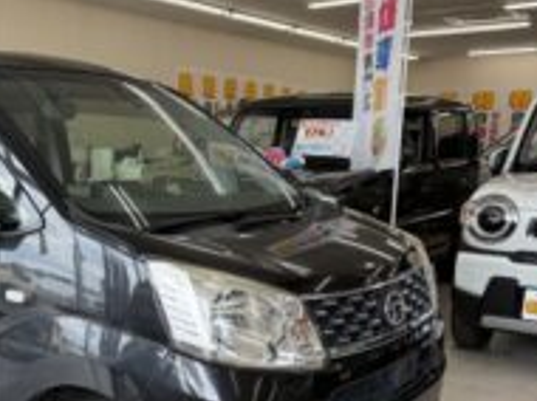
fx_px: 744
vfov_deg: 29.5
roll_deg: +0.2
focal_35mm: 48
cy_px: 323
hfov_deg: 37.7
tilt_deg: -11.9
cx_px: 79
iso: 40
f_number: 1.6
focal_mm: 5.96
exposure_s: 1/145
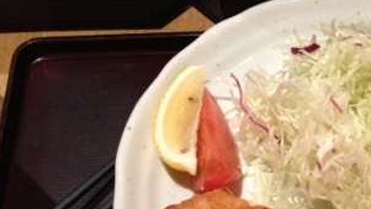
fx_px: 796
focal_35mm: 81
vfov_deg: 14.6
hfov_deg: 25.3
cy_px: 213
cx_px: 344
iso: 200
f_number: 2.4
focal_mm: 4.28
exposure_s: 1/20
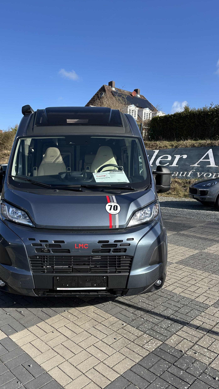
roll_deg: -1.0
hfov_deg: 42.4
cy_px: 201
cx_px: 75
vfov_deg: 69.8
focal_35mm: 27
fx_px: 279
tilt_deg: -7.2
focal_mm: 6.86
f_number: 1.78
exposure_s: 1/2882
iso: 80
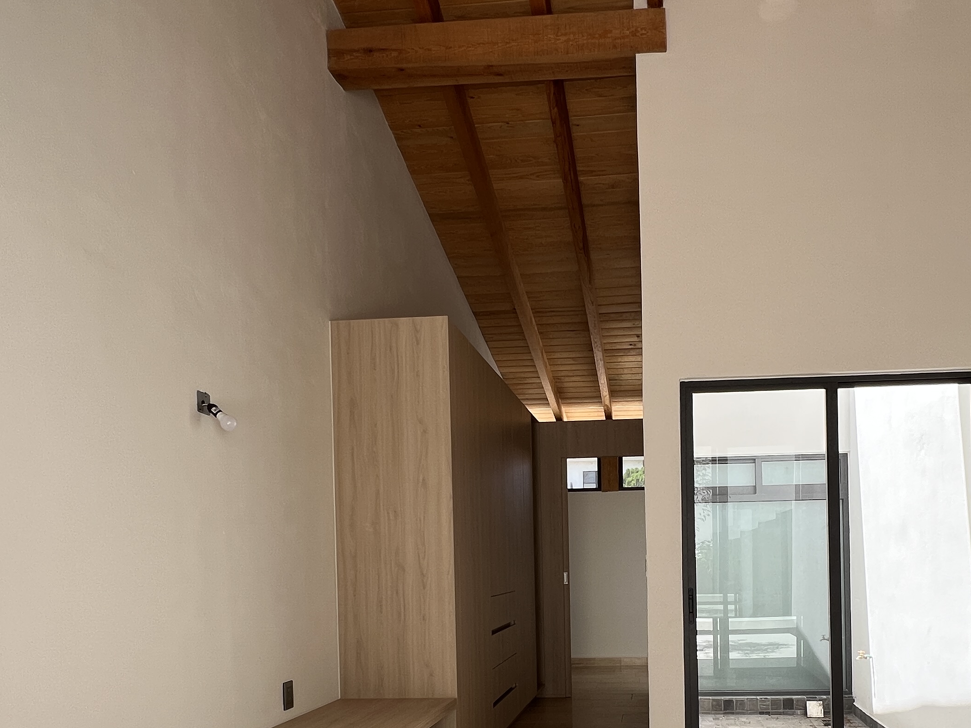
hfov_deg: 68.4
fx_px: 701
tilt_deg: -0.6
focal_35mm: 25
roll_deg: +0.8
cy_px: 573
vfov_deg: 51.7
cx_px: 605
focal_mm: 1.57
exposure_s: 1/369
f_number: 1.8
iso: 32
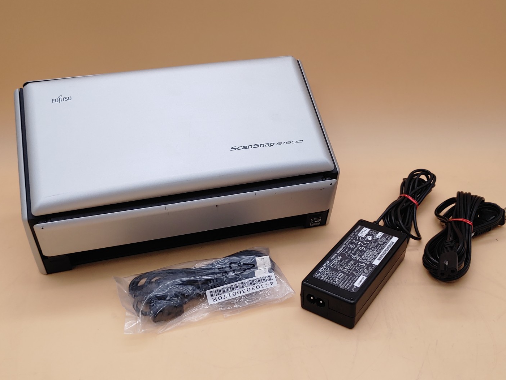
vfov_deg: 38.7
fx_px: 541
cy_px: 187
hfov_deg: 50.1
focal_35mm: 37
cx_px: 259
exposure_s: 1/172
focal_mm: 4.36
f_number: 1.8
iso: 50
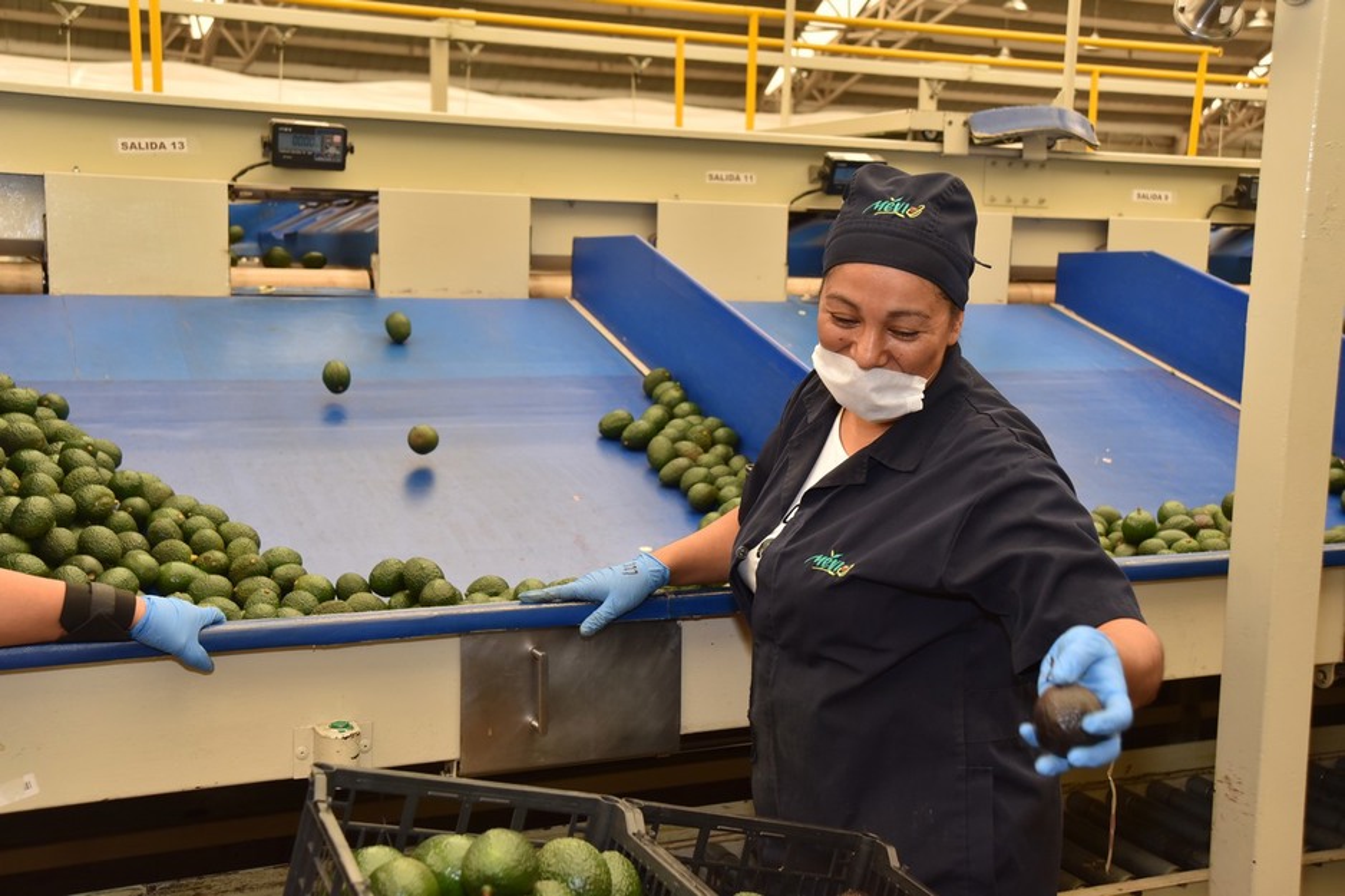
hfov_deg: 48.5
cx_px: 672
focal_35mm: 40
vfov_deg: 33.4
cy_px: 448
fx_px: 1494
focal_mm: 40
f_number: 6.3
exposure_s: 1/200
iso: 640
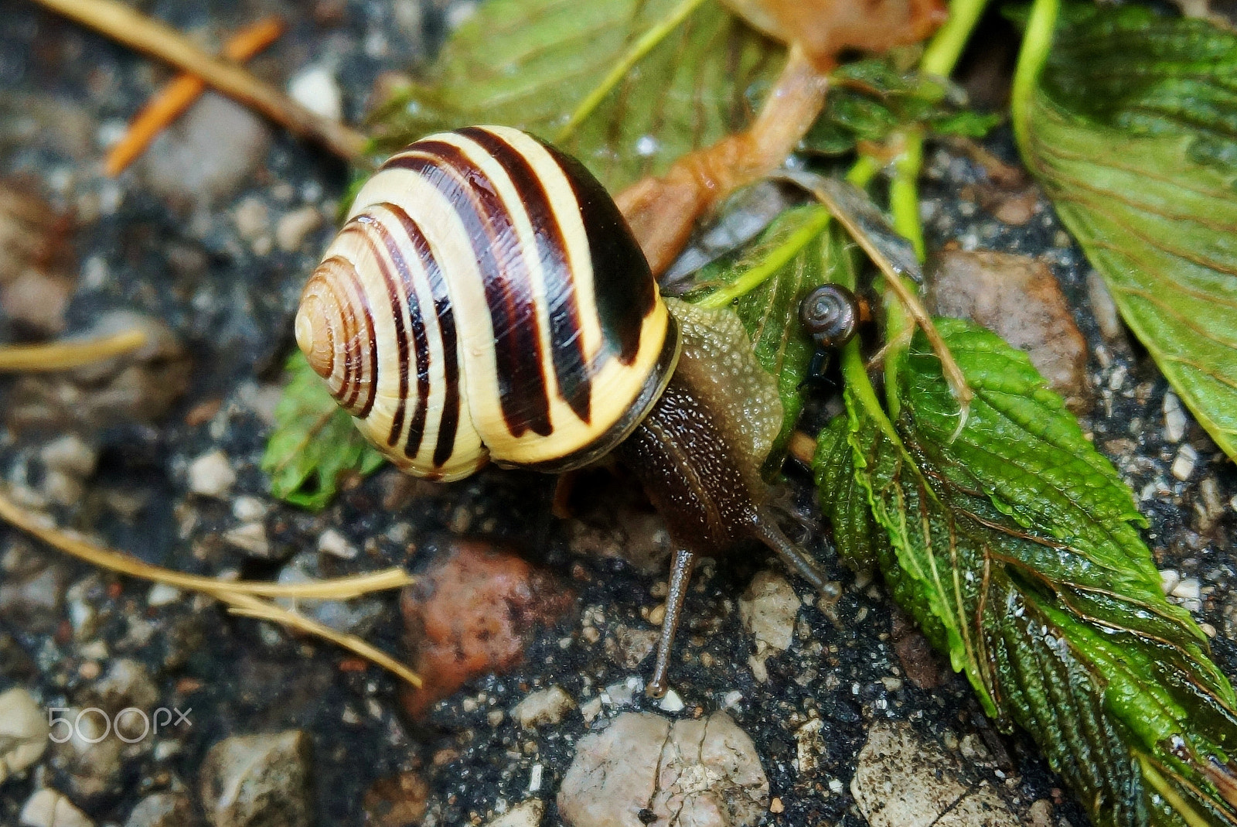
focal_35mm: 44
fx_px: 1496
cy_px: 414
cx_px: 618
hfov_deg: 44.9
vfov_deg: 30.9
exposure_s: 1/160
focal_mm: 29
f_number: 4.5
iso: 1000
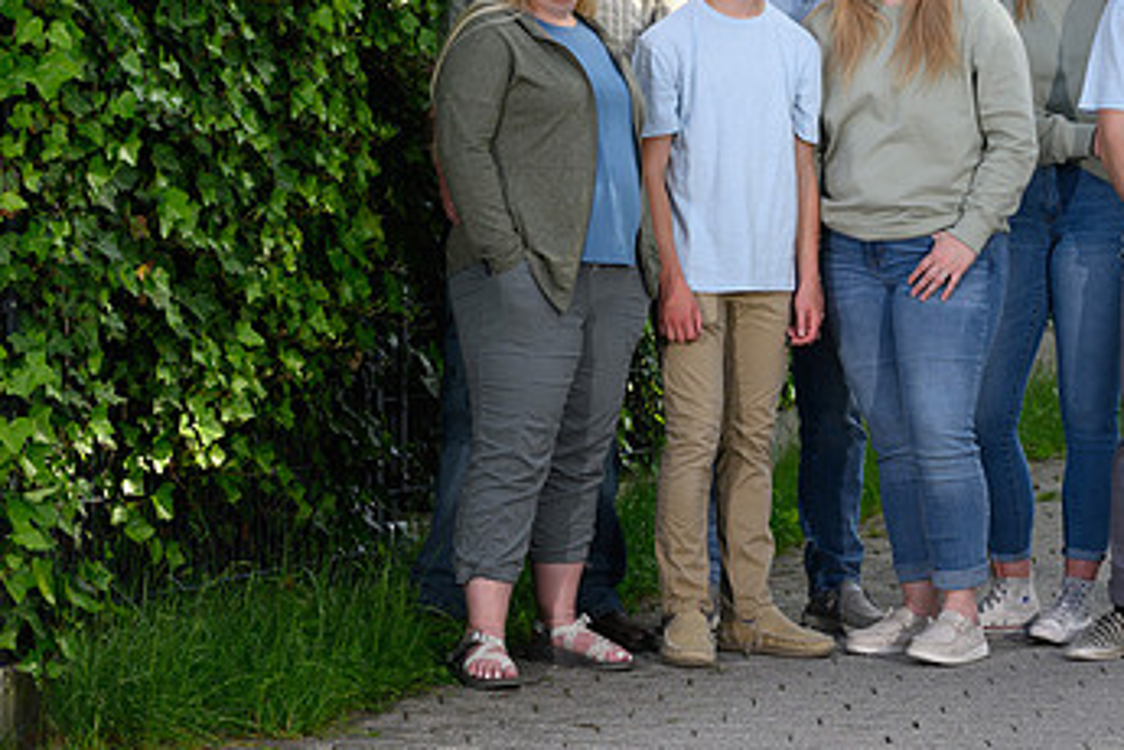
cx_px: 906
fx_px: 6088
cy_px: 127
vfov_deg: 7.0
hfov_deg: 10.5
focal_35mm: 195
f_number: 5.6
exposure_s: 1/800
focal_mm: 116
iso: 400
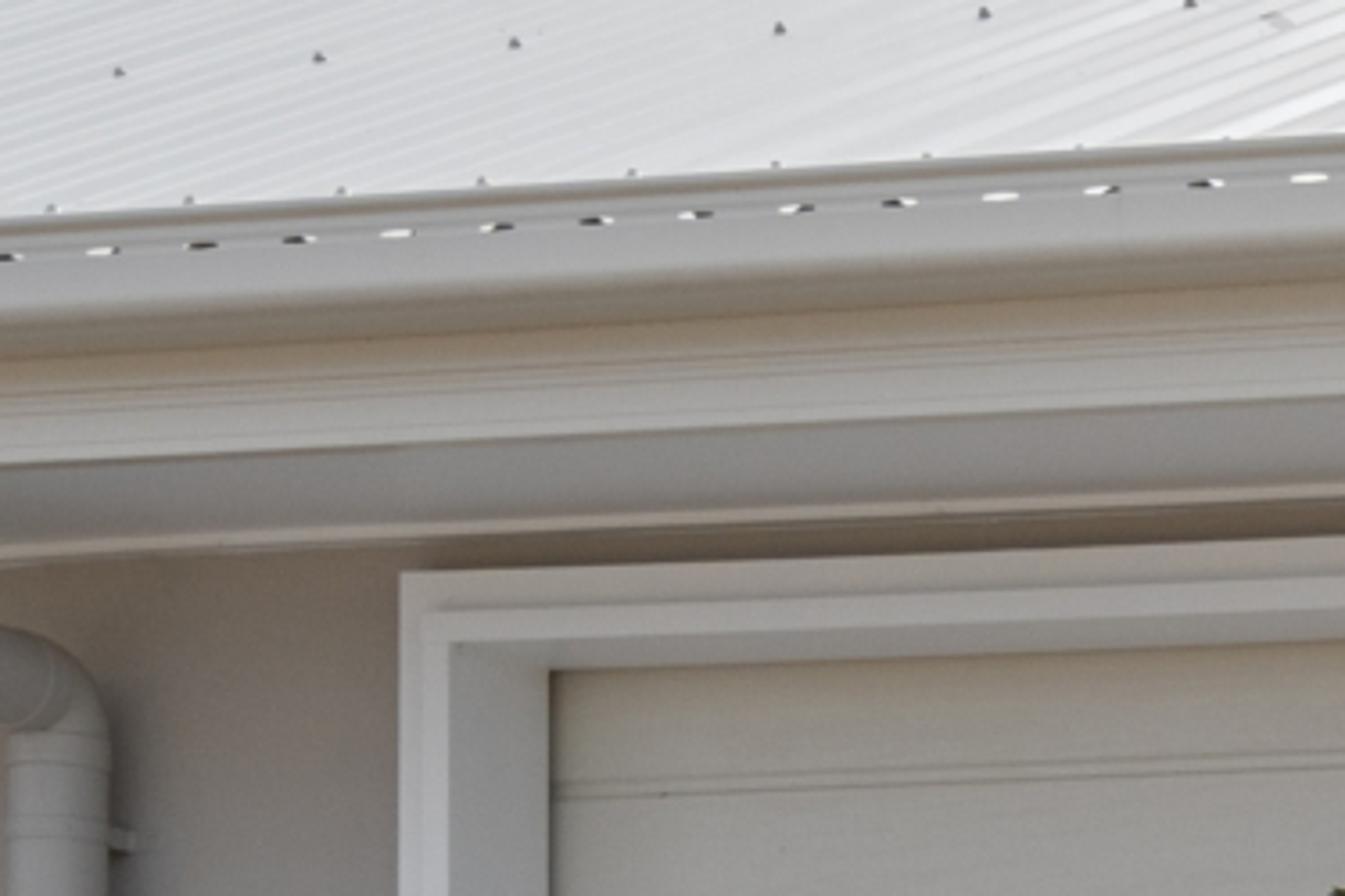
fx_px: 8929
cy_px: 2288
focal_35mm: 239
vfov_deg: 5.5
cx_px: 3909
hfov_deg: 7.6
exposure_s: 1/250
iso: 200
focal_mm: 35
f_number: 8
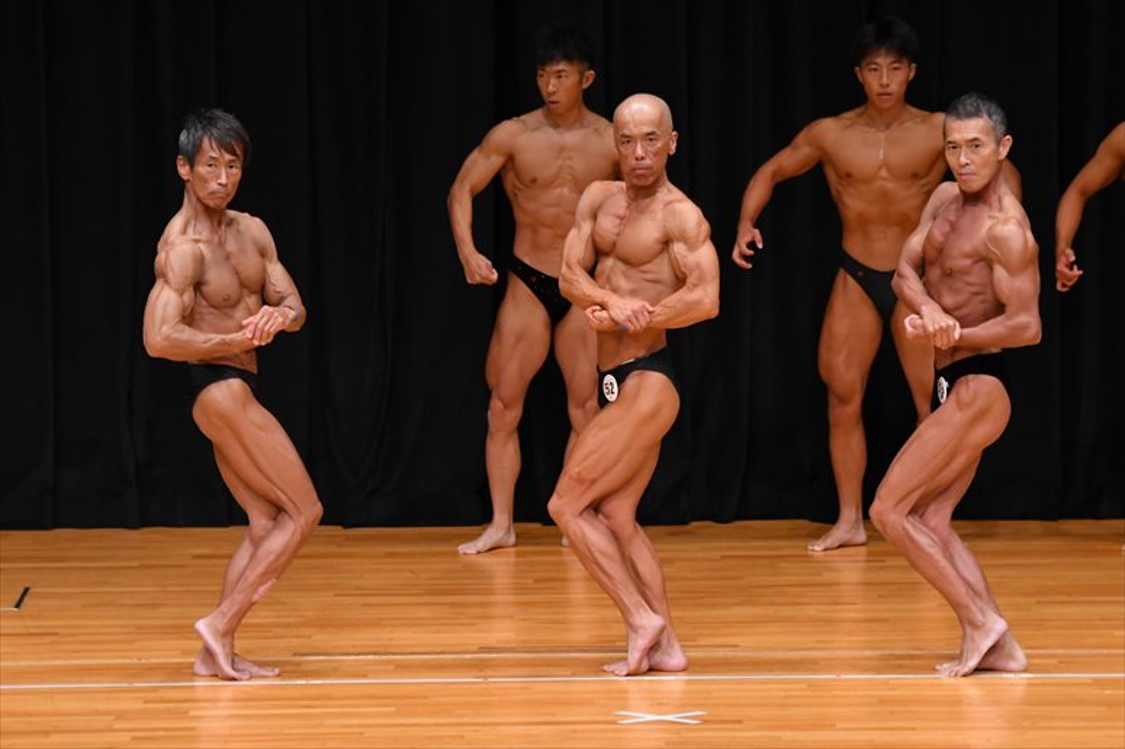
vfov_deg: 5.1
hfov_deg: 7.6
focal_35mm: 270
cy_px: 374
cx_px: 562
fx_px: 8433
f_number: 5.6
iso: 3200
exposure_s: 1/400
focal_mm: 180
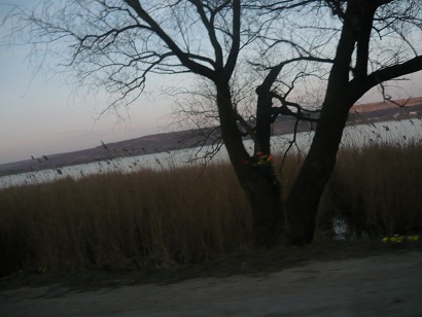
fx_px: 403
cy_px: 158
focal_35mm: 33
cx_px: 211
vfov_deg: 43.0
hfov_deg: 55.3
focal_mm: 5.5
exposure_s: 1/250
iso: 250
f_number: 2.8
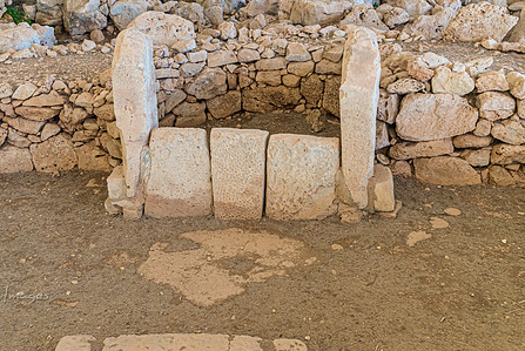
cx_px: 231
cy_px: 136
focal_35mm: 35
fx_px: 511
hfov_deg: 54.3
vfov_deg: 37.7
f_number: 5.6
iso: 400
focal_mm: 18
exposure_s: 1/100
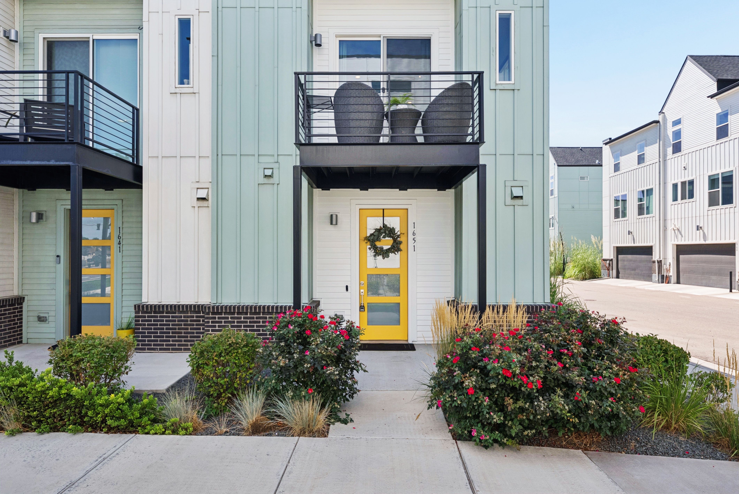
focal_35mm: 22
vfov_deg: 57.3
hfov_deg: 78.6
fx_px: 452
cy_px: 247
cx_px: 370
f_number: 8
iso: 250
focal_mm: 22
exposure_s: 1/400
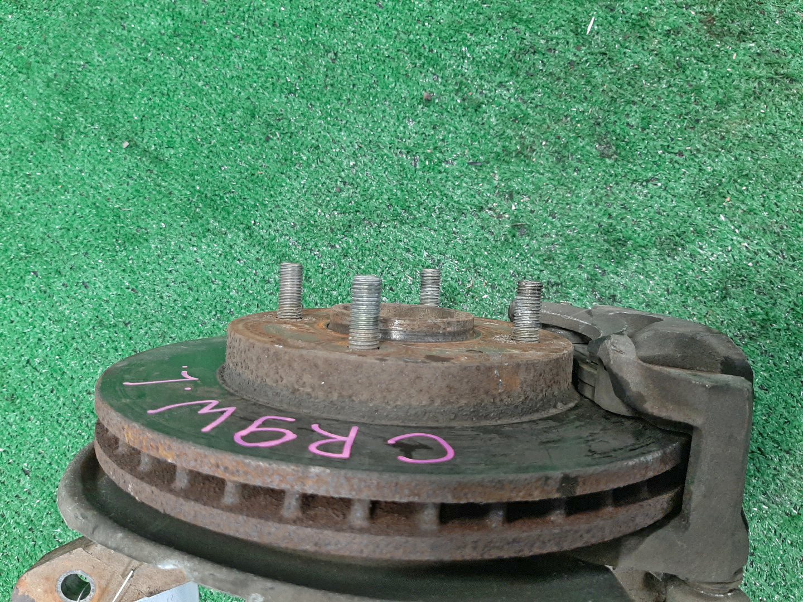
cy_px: 301
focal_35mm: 26
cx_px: 402
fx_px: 603
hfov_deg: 67.3
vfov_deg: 53.1
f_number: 1.7
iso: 220
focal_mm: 3.93
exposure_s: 1/33
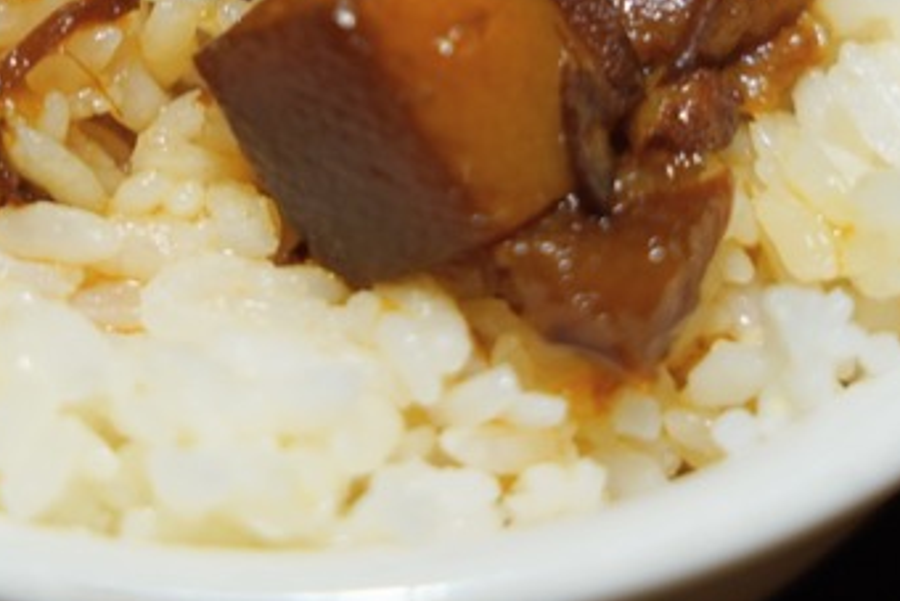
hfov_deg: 14.3
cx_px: 315
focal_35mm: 143
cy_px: -132
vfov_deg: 9.5
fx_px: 3578
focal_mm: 48.7
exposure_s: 1/160
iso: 200
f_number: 4
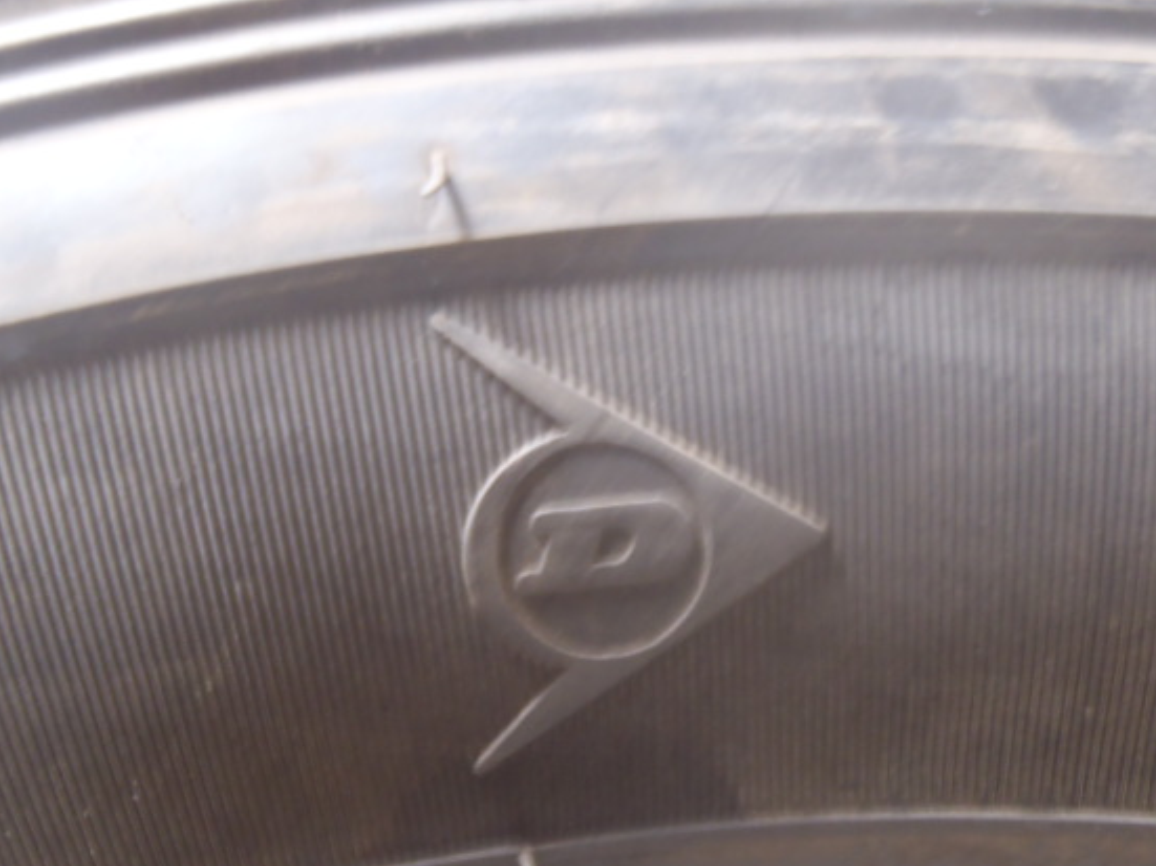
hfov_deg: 43.8
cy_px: 461
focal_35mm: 43
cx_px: 518
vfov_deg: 33.6
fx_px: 1436
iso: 200
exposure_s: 1/4
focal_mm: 6.64
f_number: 4.7
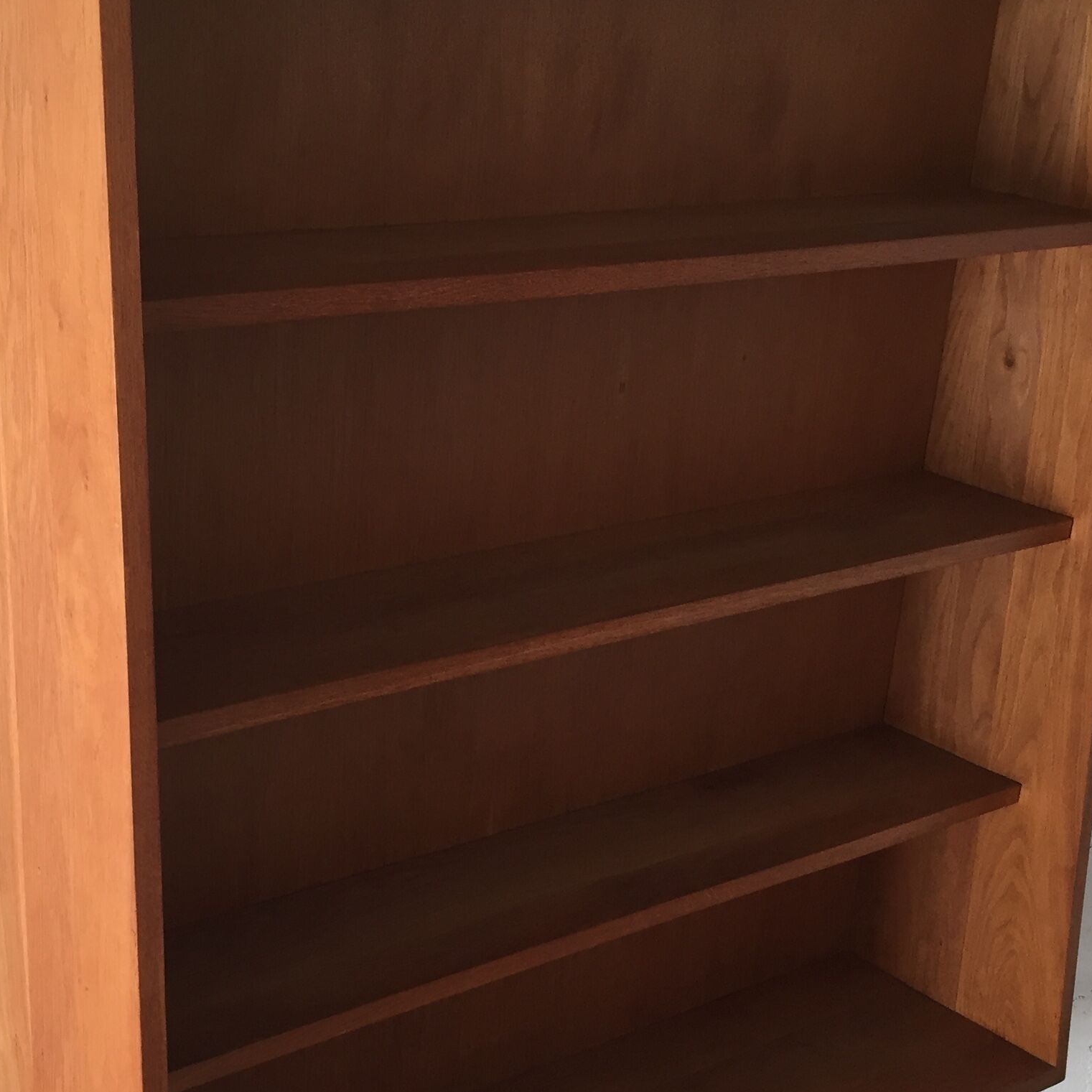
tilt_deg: -20.2
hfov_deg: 31.0
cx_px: 423
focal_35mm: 55
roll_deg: -4.2
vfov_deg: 30.9
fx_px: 1963
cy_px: 706
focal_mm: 4.15
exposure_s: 1/33
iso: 32
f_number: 2.2
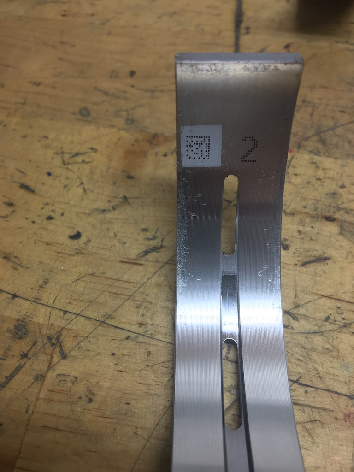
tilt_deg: -60.1
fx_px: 395
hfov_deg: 48.2
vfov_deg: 61.7
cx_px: 177
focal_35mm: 29
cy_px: 236
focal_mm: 4.15
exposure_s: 1/40
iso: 25
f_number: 2.2
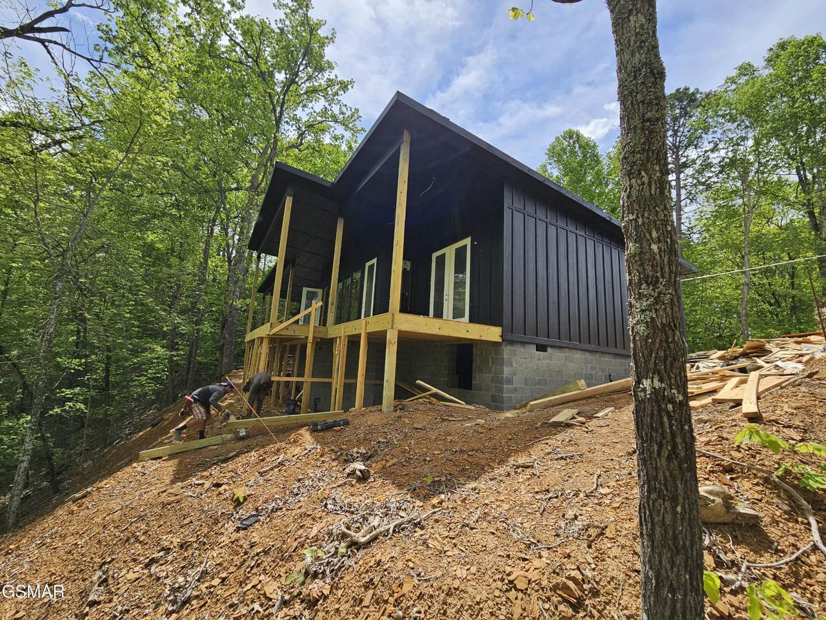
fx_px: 310
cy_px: 310
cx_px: 413
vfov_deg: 89.9
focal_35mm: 13
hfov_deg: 106.2
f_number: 2.2
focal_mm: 2.2
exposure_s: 1/1645
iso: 50
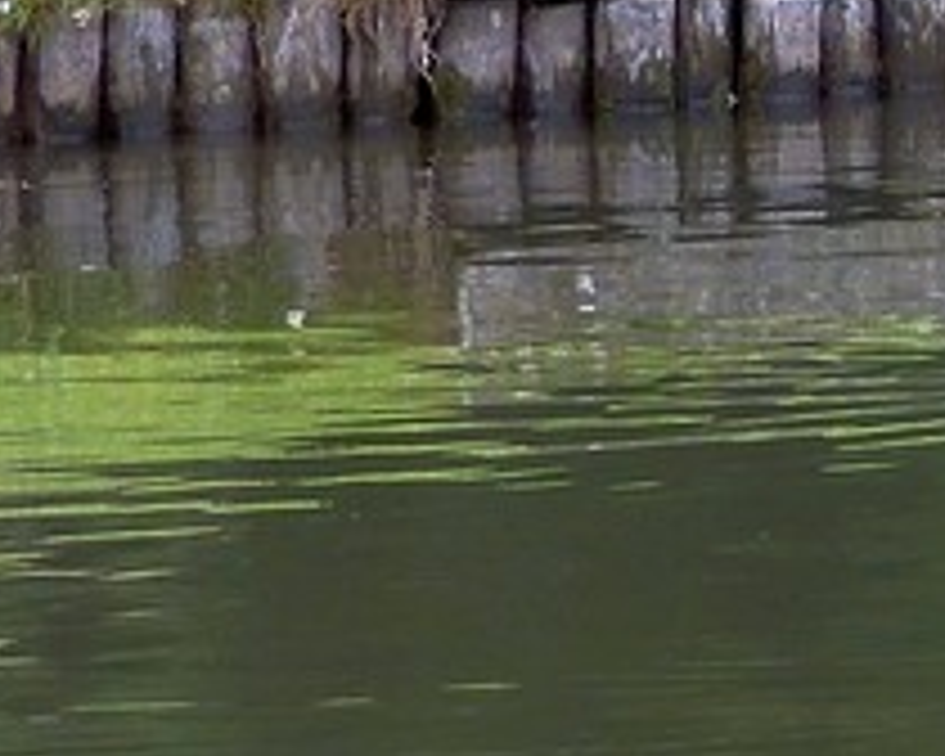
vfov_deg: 4.4
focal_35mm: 349
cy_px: -778
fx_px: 9761
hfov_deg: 5.4
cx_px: 2088
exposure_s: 1/160
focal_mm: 12.5
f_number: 4
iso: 100
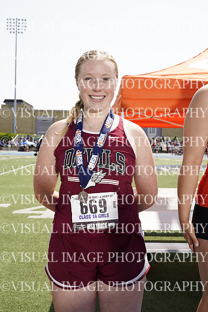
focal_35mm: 39
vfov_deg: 49.5
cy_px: 156
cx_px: 104
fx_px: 338
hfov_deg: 34.2
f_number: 8
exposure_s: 1/160
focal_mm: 39
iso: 100
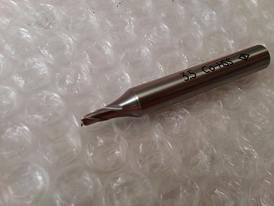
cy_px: 103
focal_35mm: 35
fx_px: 277
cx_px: 137
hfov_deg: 52.6
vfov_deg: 40.7
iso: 250
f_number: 3.1
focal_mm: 6.3
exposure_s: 1/60
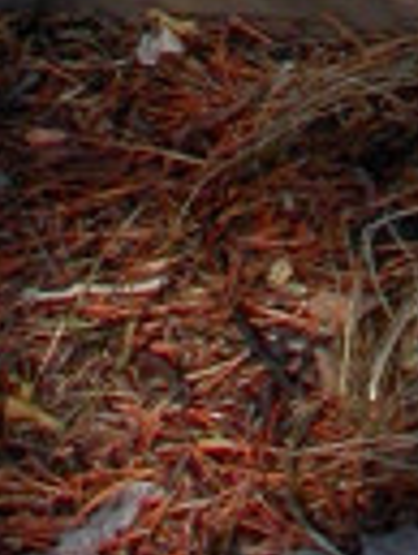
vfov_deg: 5.4
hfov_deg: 4.3
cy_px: -1192
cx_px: 810
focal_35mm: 339
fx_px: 5449
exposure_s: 1/174
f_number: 6.4
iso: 100
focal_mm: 9.8
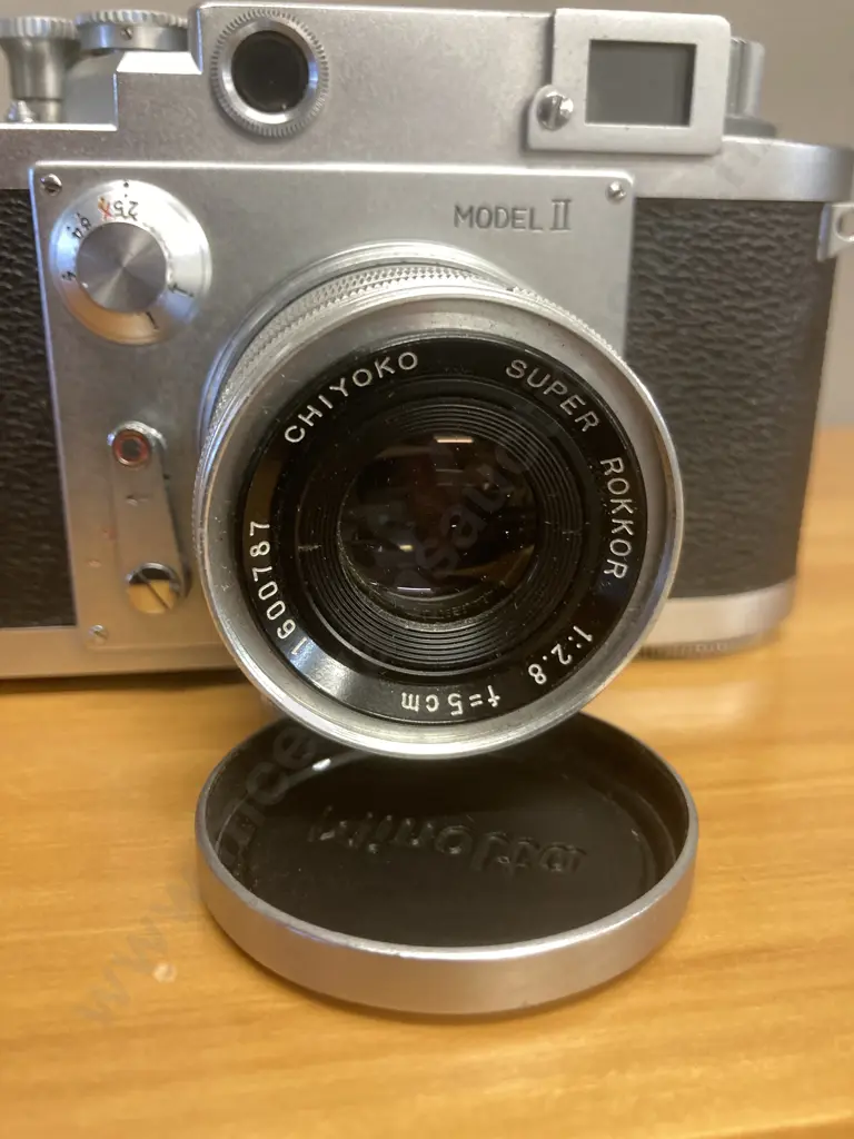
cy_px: 570
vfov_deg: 63.4
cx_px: 427
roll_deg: -0.1
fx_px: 921
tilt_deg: -16.1
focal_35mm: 28
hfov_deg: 49.7
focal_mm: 3.99
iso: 200
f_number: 1.8
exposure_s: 1/50
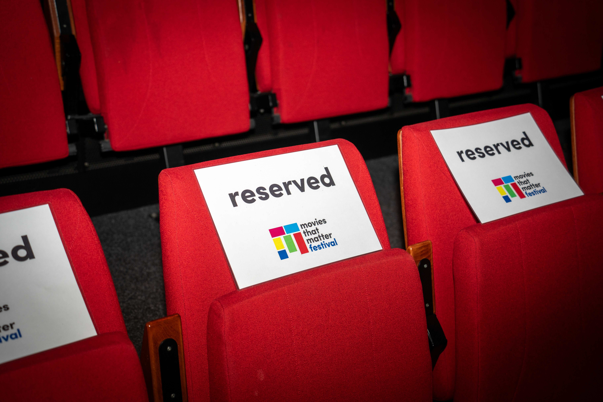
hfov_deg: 41.9
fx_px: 787
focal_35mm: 47
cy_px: 201
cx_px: 302
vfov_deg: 28.6
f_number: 3.5
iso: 250
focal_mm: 47
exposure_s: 1/200
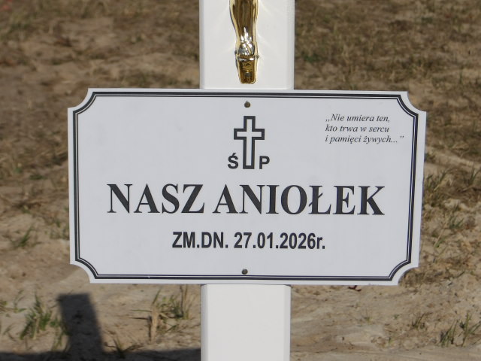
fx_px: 1501
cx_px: 240
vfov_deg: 13.7
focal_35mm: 108
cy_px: 180
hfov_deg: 18.2
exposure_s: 1/981
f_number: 6.6
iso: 100
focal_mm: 19.6
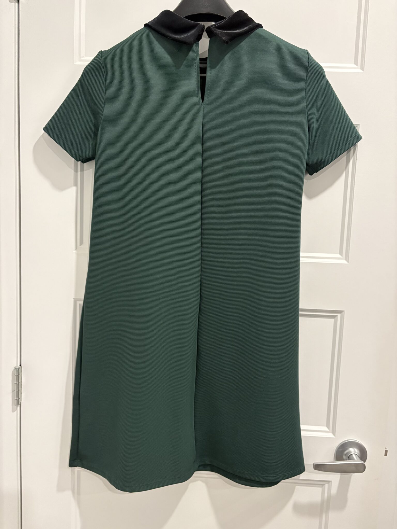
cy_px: 264
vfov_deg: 67.3
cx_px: 198
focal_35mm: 26
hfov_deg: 53.1
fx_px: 398
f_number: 1.6
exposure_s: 1/60
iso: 400
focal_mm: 5.96
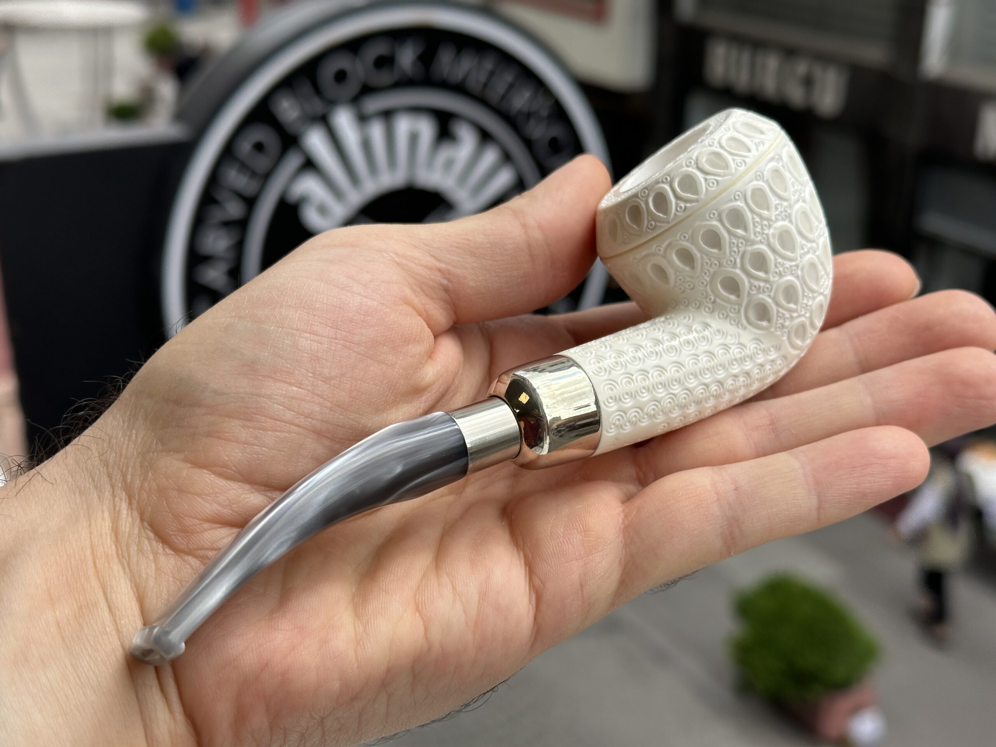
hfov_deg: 39.7
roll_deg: -1.0
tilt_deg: -21.5
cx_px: 498
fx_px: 1381
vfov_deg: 30.3
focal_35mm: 48
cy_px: 374
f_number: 1.78
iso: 64
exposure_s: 1/1171
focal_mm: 6.86
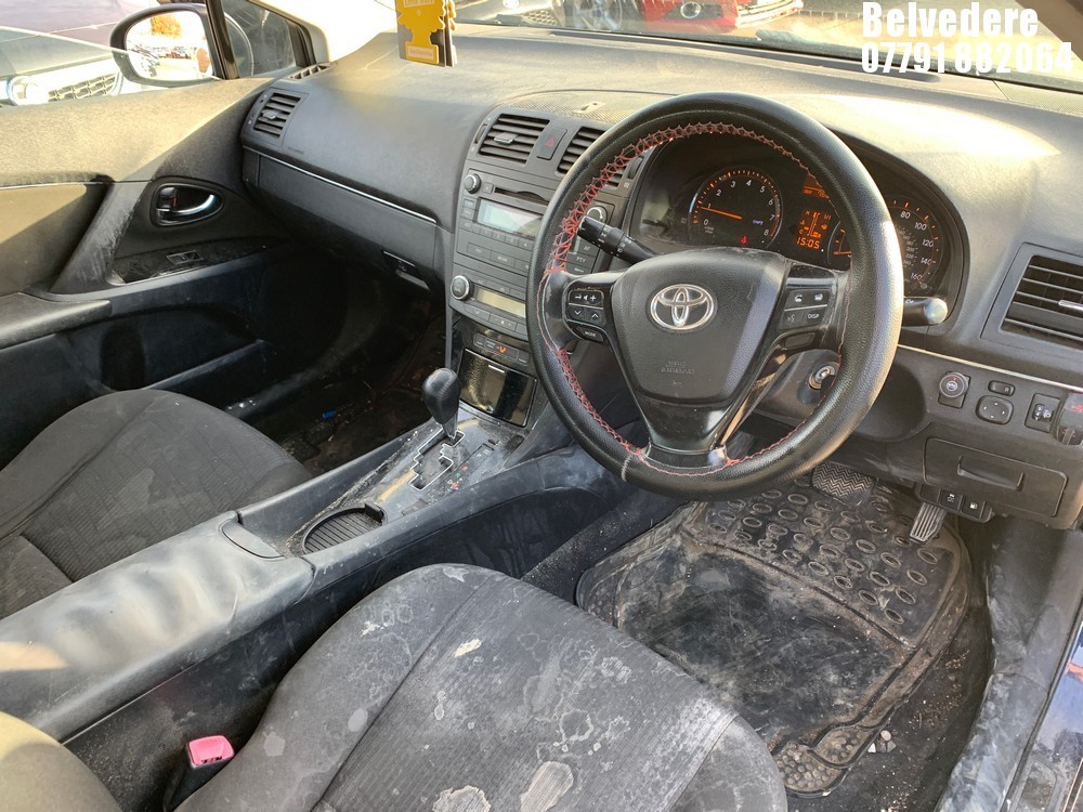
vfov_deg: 53.1
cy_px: 406
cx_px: 542
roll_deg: +3.5
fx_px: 813
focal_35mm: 26
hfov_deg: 67.3
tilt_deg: -32.5
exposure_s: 1/121
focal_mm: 4.25
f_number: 1.8
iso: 100
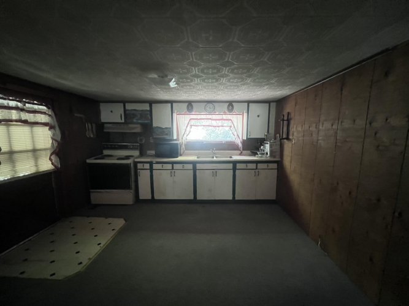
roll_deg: +1.2
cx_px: 204
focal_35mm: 13
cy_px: 153
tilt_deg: -5.2
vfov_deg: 89.9
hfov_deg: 106.2
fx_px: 154
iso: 1000
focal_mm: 1.57
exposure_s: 1/58
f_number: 1.8
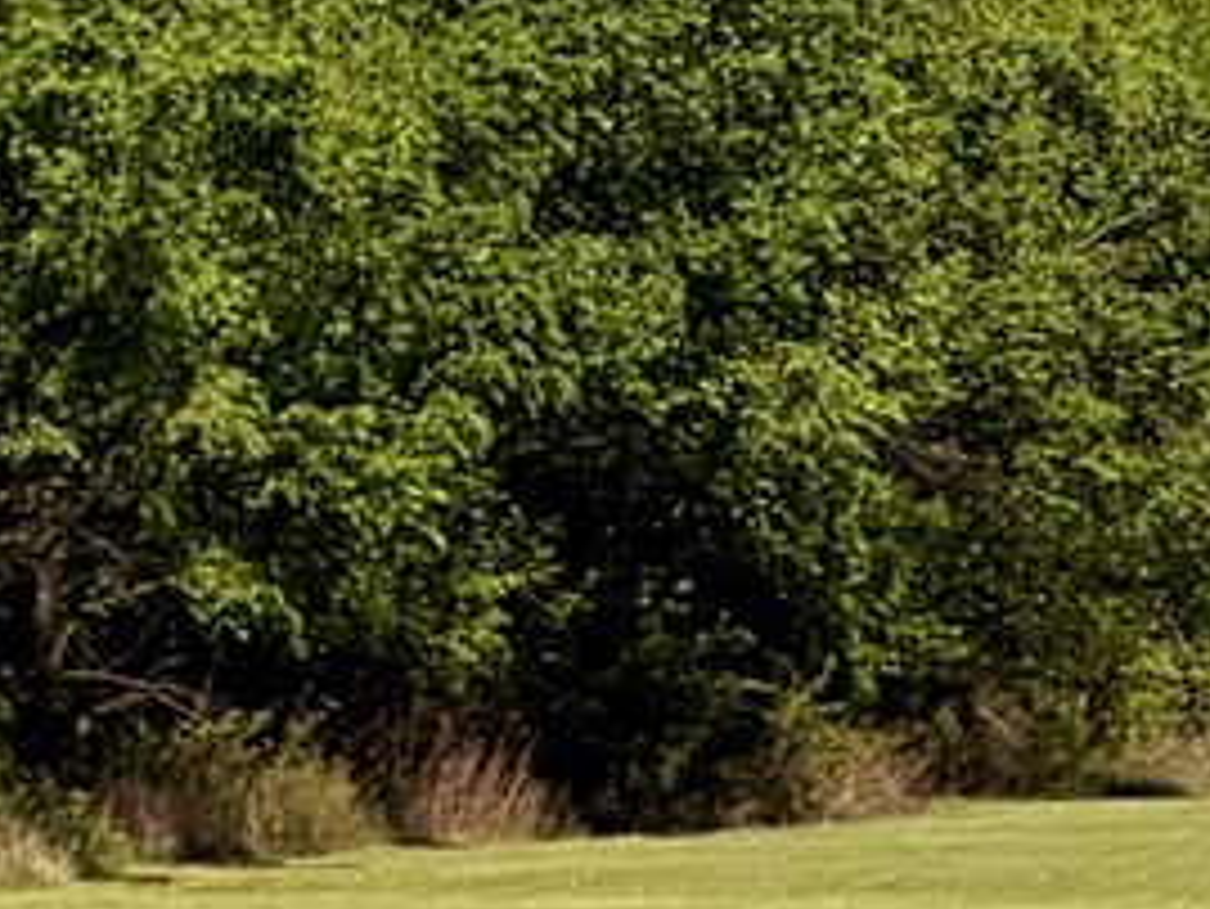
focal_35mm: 762
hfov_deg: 2.6
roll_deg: +0.4
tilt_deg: +1.9
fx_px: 26648
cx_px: 4242
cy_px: -1202
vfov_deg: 1.9
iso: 20
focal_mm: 16.89
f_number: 2.8
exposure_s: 1/914
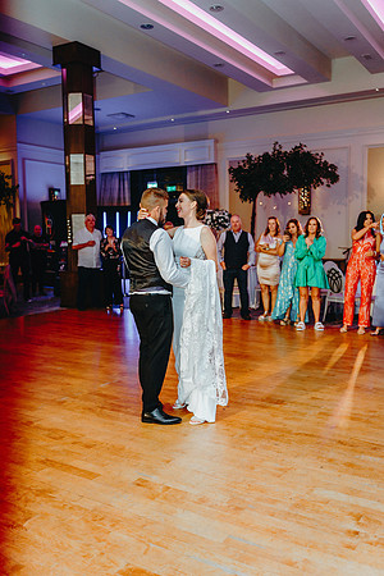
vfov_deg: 54.4
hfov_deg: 37.9
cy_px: 288
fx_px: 560
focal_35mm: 35
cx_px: 192
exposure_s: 1/250
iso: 1600
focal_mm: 35
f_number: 2
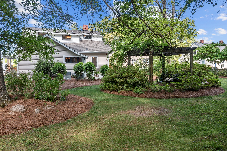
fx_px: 176
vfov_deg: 46.4
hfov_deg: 65.5
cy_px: 76
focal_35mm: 28
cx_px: 114
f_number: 4.5
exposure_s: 1/200
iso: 100
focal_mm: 10.26
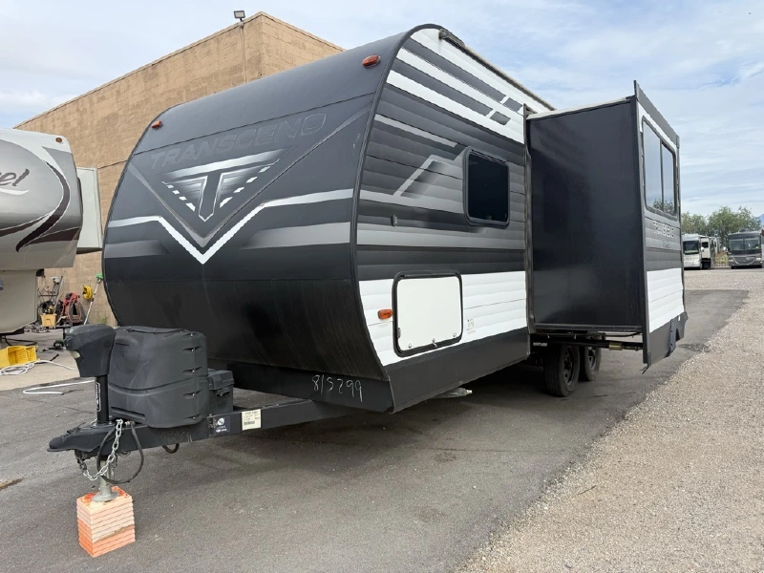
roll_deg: +1.2
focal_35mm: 24
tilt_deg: +1.3
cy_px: 286
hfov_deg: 71.6
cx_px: 382
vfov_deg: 56.8
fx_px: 530
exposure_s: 1/2370
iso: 80
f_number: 1.78
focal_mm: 6.76
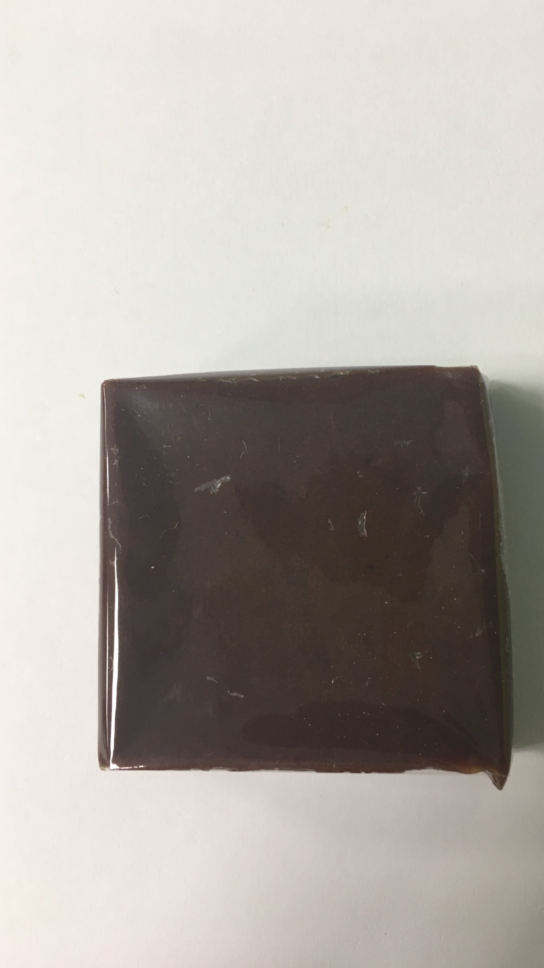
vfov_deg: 61.0
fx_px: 821
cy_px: 482
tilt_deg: -80.6
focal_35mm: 32
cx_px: 330
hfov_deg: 36.5
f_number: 2.2
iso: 100
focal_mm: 4.15
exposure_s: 1/33
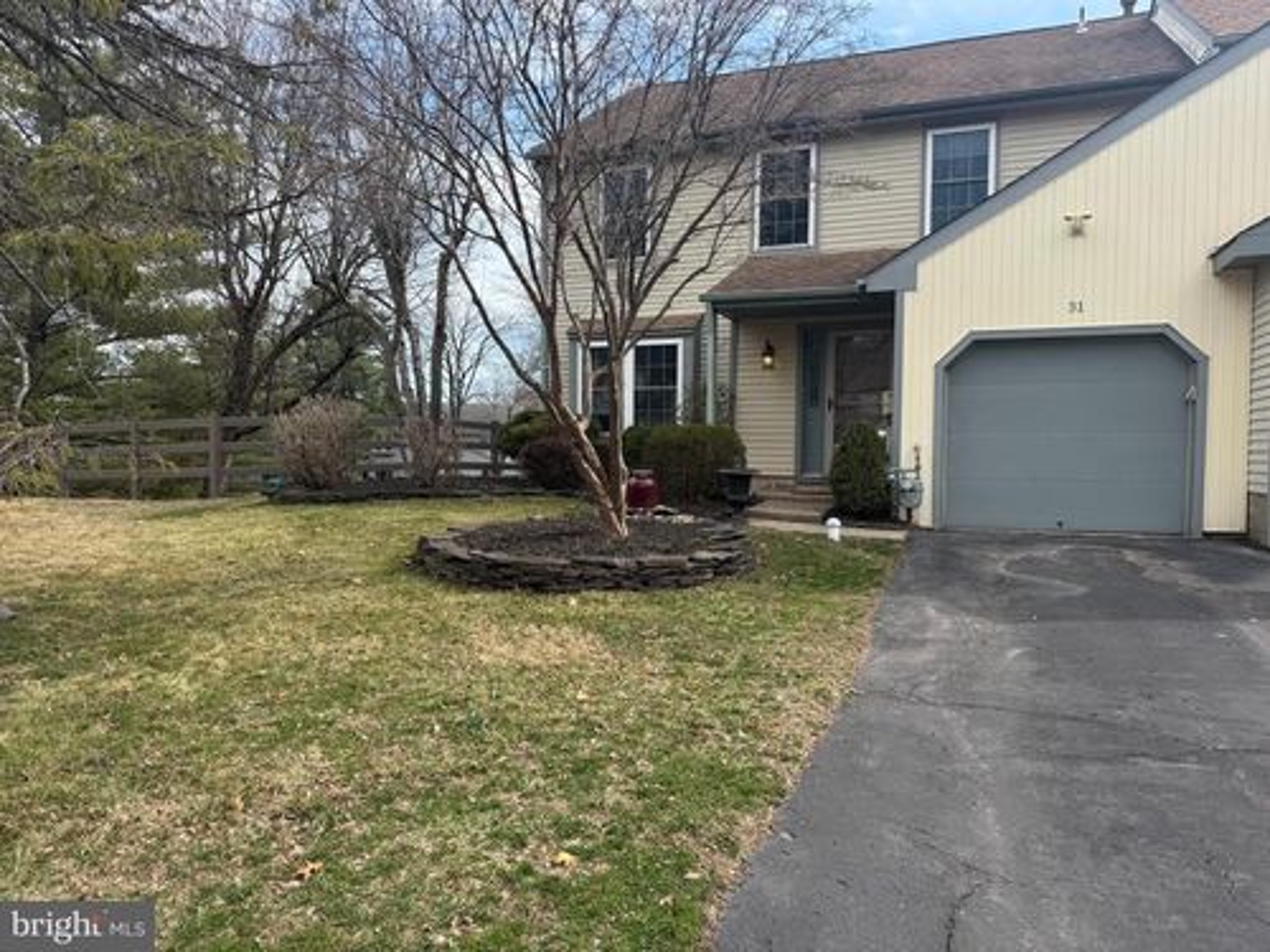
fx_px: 881
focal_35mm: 24
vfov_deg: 56.8
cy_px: 476
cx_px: 635
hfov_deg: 71.6
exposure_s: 1/1869
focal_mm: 6.76
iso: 80
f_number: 1.78
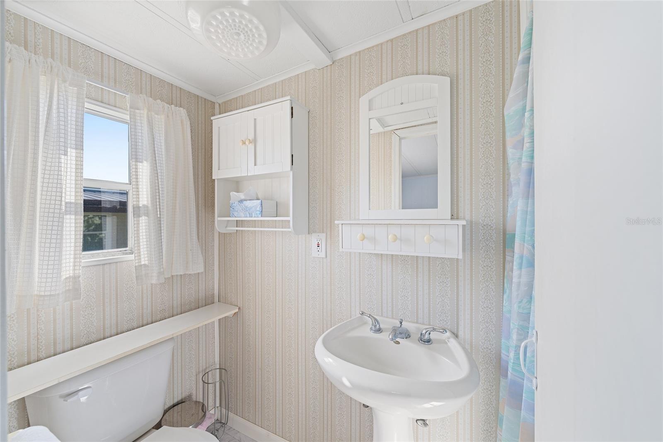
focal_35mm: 14
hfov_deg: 104.3
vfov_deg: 81.2
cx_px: 332
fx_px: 258
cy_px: 221
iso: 320
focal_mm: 14
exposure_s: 1/8
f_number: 8
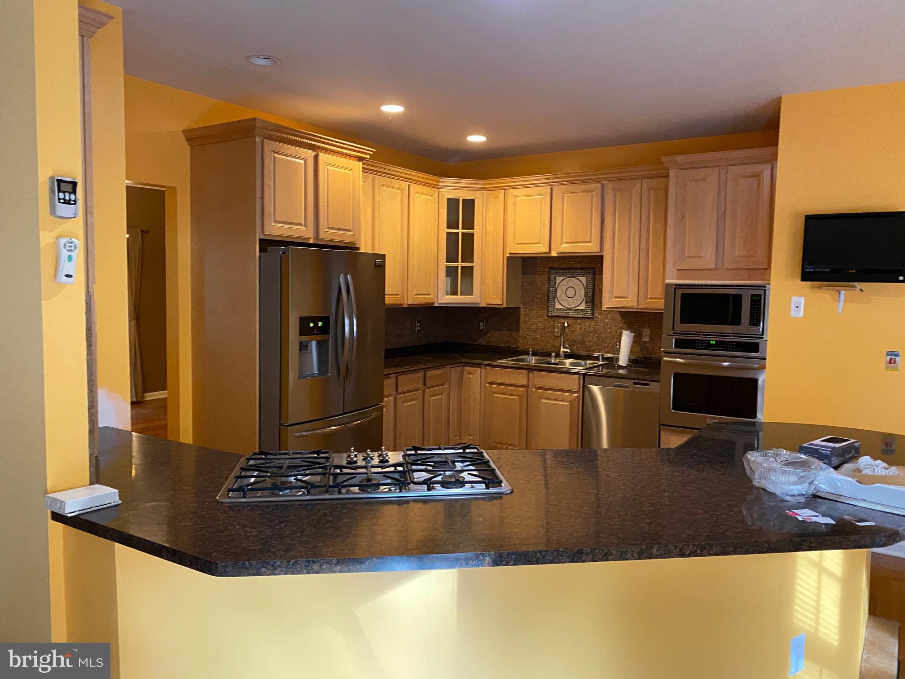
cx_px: 452
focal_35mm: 26
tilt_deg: -4.3
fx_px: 680
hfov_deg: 67.3
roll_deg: -0.7
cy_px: 340
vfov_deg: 53.1
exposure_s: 1/60
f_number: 1.8
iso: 500
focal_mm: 4.25
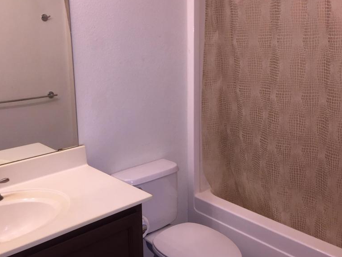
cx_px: 157
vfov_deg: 36.8
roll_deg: +0.2
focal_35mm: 39
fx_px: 385
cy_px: 110
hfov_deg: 47.8
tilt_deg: -9.5
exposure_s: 1/30
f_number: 2.2
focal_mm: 4.15
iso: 64
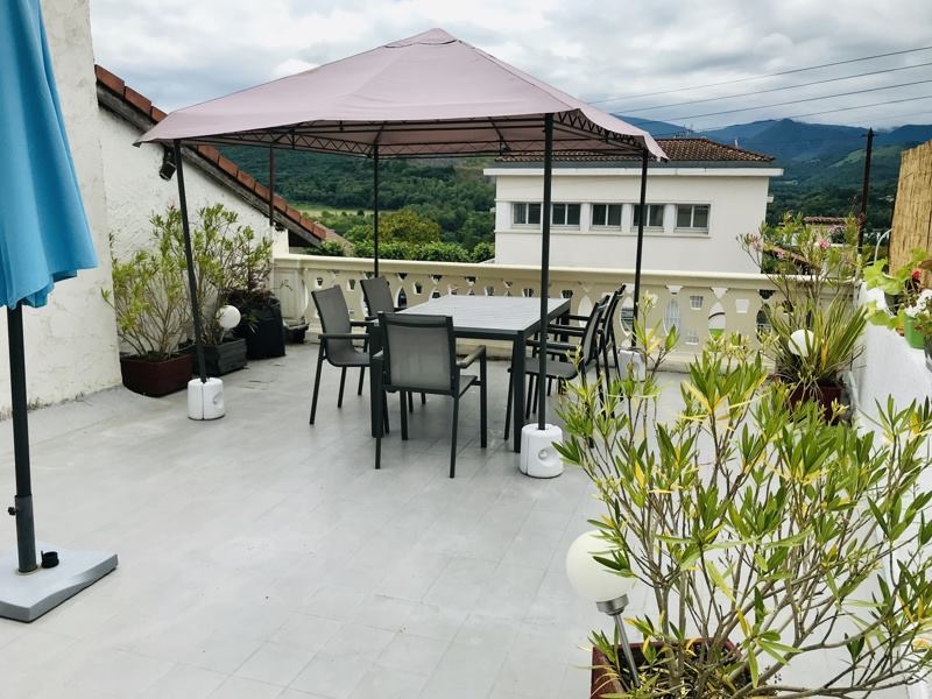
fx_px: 754
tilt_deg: -11.9
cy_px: 350
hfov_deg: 63.4
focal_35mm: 28
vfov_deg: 49.7
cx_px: 466
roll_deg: -0.4
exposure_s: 1/2740
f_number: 1.8
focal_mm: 3.99
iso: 20
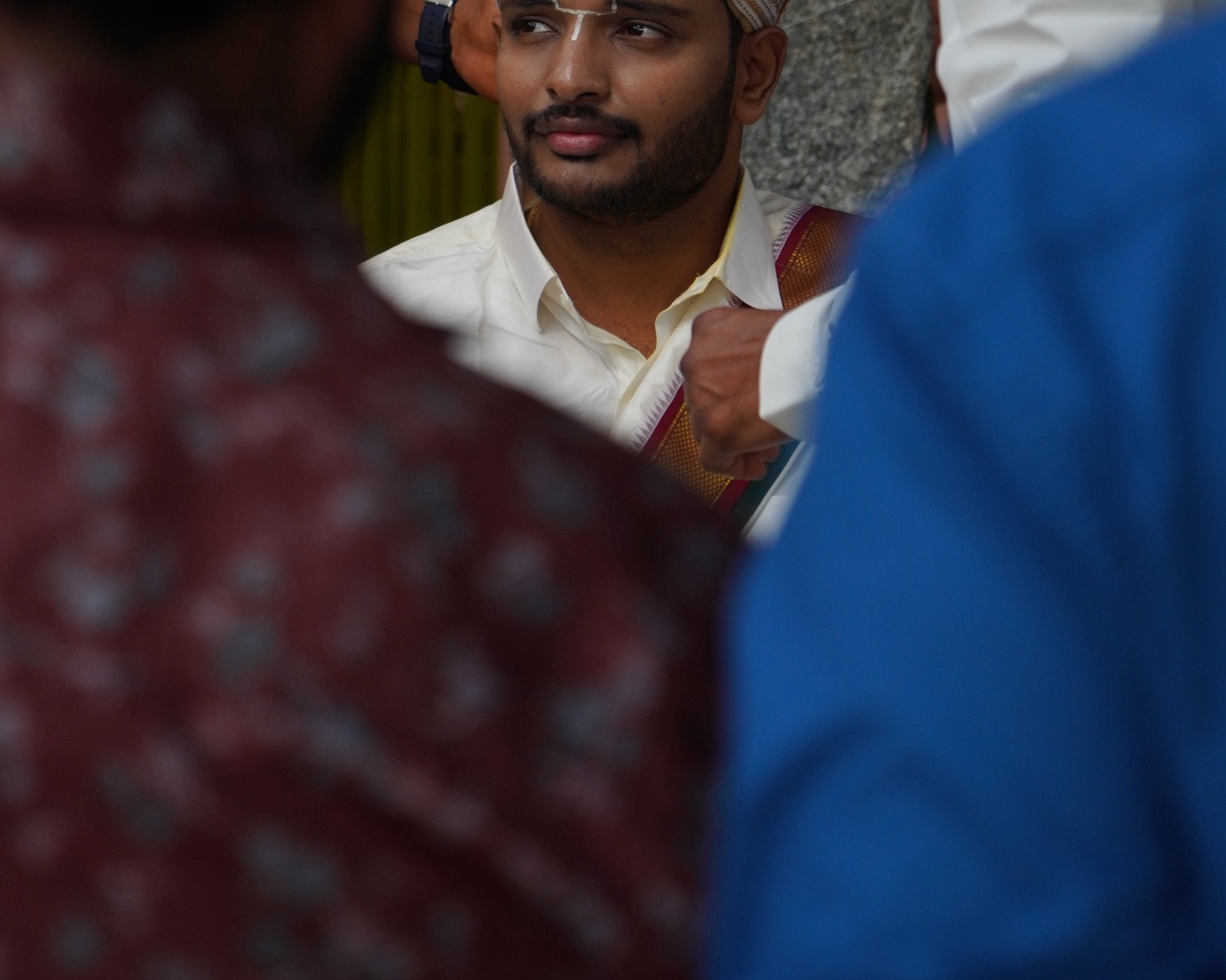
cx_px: 613
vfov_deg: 10.4
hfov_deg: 13.0
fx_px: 5370
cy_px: 117
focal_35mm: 148
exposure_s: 1/800
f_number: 4
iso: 320
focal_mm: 70
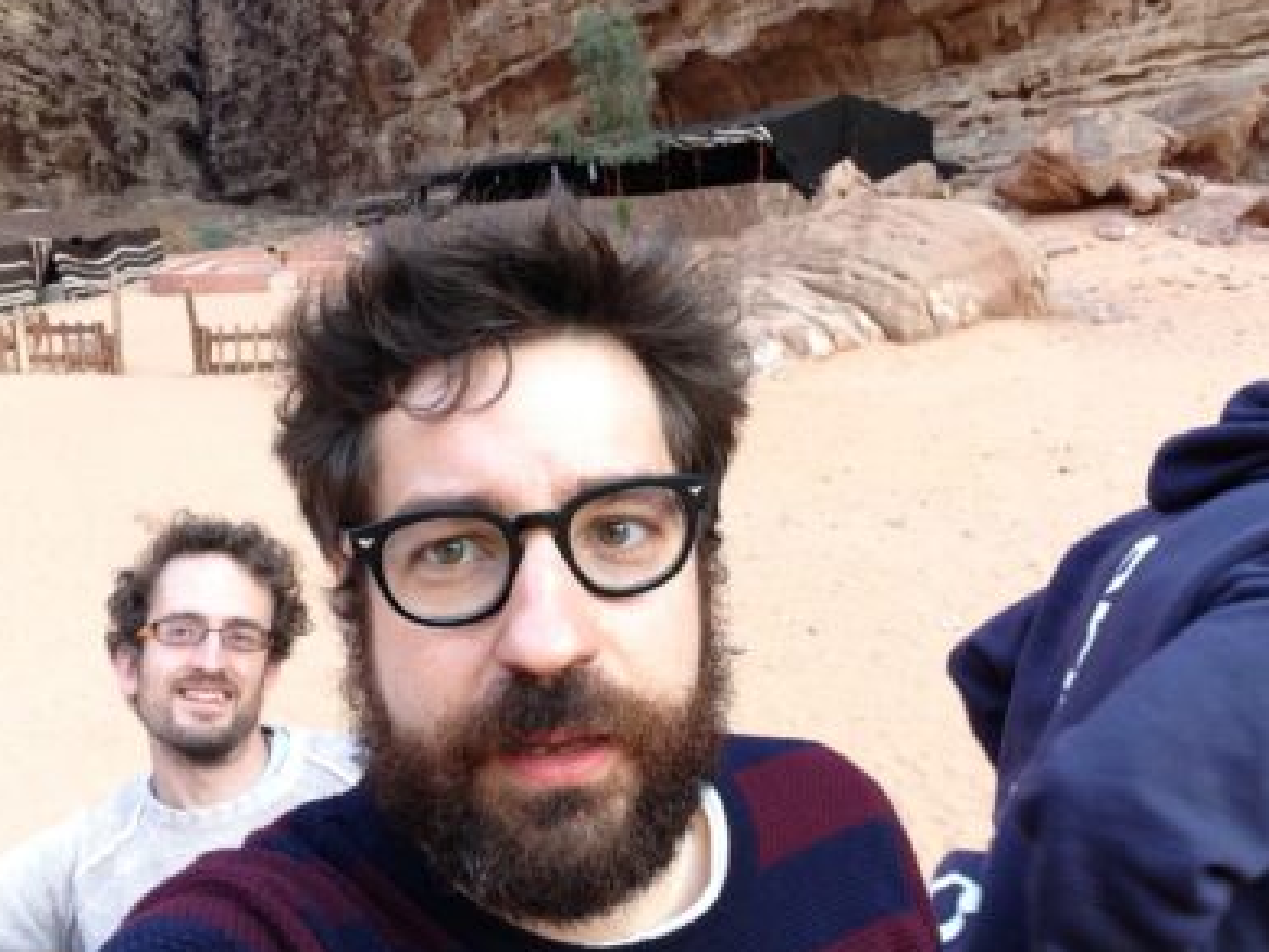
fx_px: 1320
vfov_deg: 39.7
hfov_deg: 51.3
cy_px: 479
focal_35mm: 36
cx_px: 630
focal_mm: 2.18
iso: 40
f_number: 2.4
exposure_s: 1/40
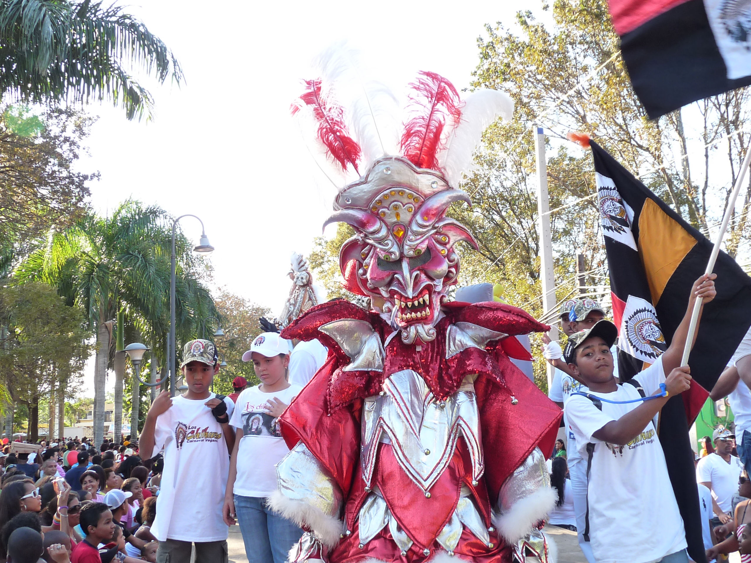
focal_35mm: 37
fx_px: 803
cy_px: 282
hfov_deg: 50.1
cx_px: 376
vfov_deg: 38.7
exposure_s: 1/125
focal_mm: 4.8
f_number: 3.6
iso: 160
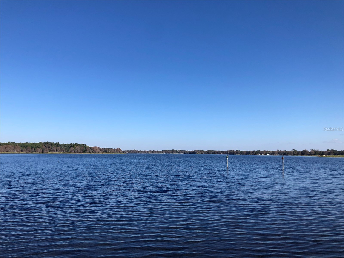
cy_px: 129
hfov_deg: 63.4
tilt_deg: +5.8
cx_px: 172
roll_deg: +0.2
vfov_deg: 49.7
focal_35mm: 28
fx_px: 278
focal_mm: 4
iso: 20
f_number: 1.8
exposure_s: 1/2404
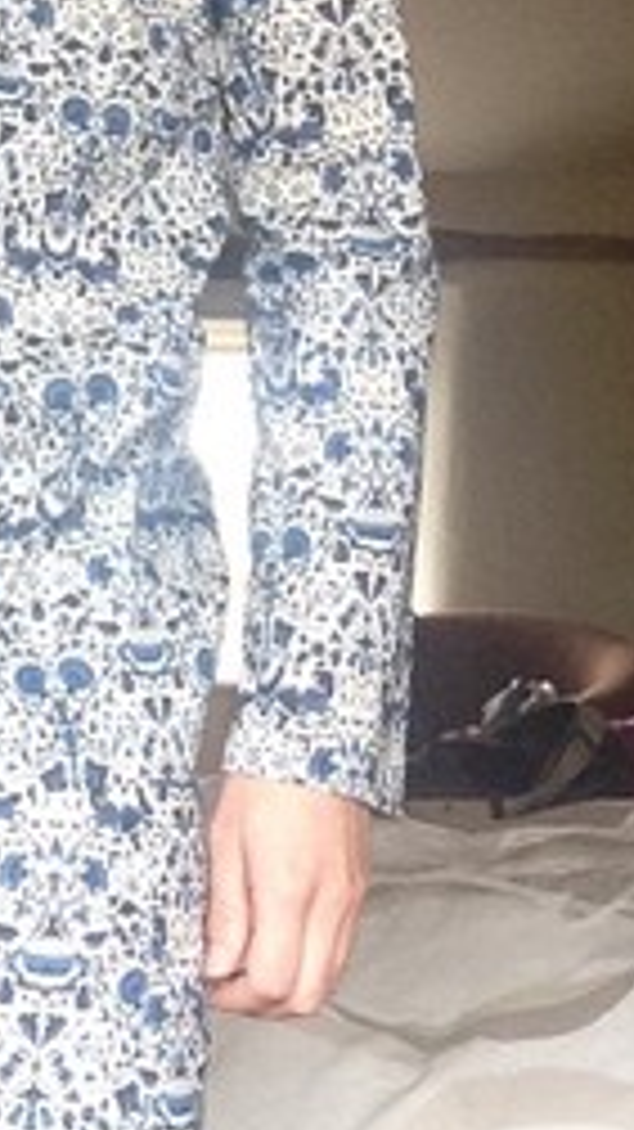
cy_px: 149
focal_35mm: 86
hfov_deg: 13.7
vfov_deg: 24.2
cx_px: -126
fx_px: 2573
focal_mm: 2.15
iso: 125
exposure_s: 1/30
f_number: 2.4
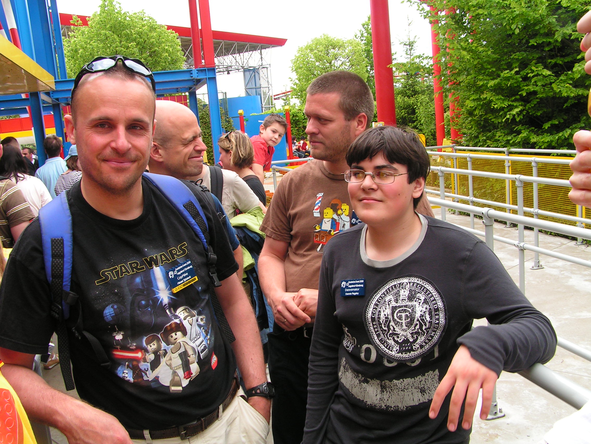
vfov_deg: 37.7
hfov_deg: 49.0
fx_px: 649
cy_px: 222
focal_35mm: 38
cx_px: 296
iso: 50
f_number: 5.6
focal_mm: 6.3
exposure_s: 1/60
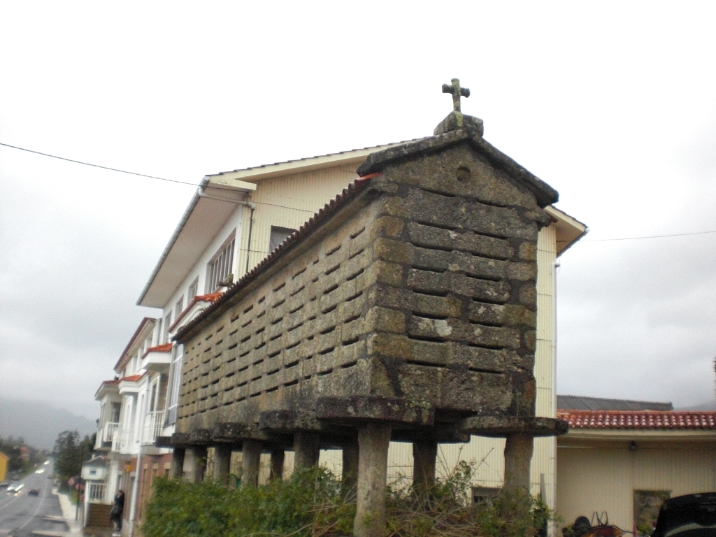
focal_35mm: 38
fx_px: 786
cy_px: 268
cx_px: 358
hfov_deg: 49.0
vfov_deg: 37.7
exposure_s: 1/320
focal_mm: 6.3
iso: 400
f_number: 3.1
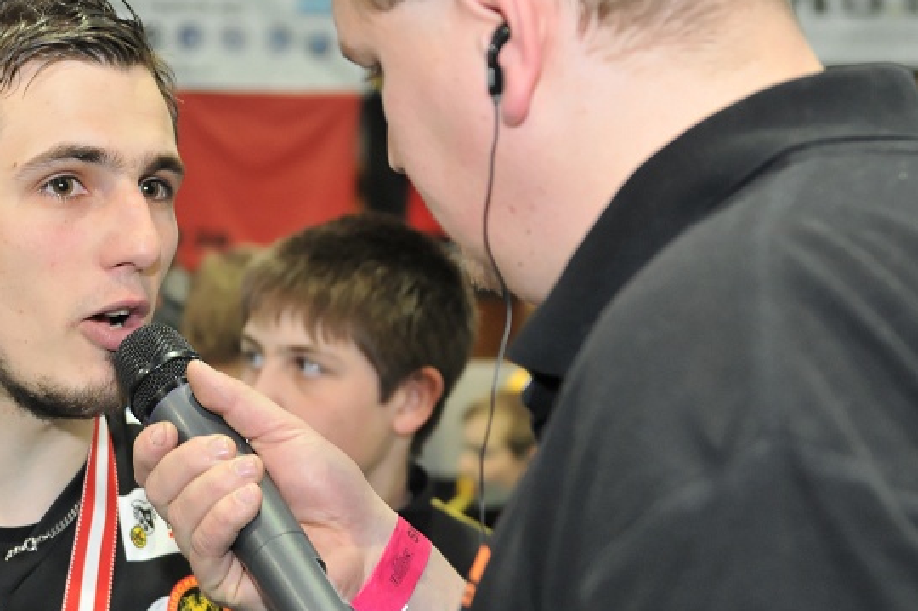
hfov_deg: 23.1
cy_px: 228
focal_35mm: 88
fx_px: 2238
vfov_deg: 15.5
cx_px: 315
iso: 800
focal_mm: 35
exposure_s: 1/60
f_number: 2.8
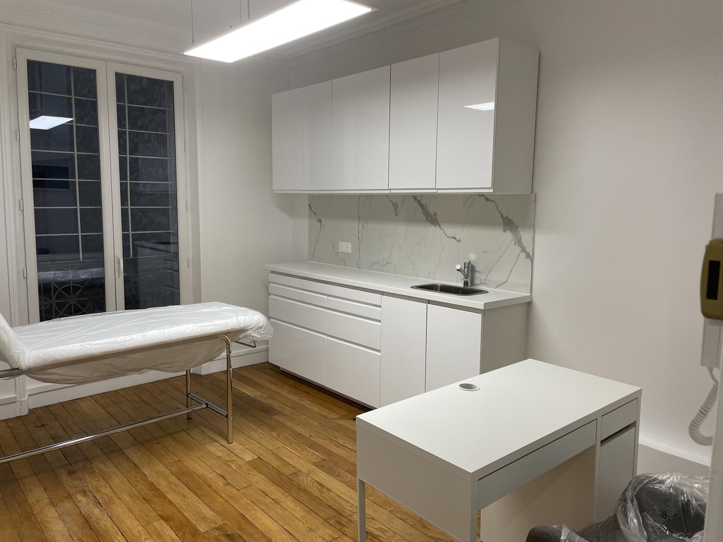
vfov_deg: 53.1
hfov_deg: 67.3
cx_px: 362
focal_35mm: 26
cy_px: 271
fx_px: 543
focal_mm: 4.2
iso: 100
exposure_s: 1/100
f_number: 1.6
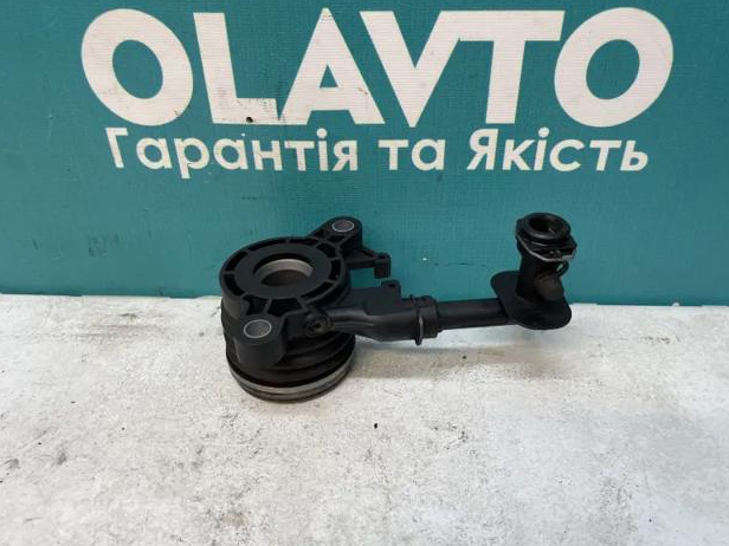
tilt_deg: -34.5
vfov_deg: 51.4
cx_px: 373
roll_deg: +2.3
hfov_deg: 65.3
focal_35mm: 27
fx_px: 569
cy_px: 268
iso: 80
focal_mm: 4.2
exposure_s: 1/100
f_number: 1.6
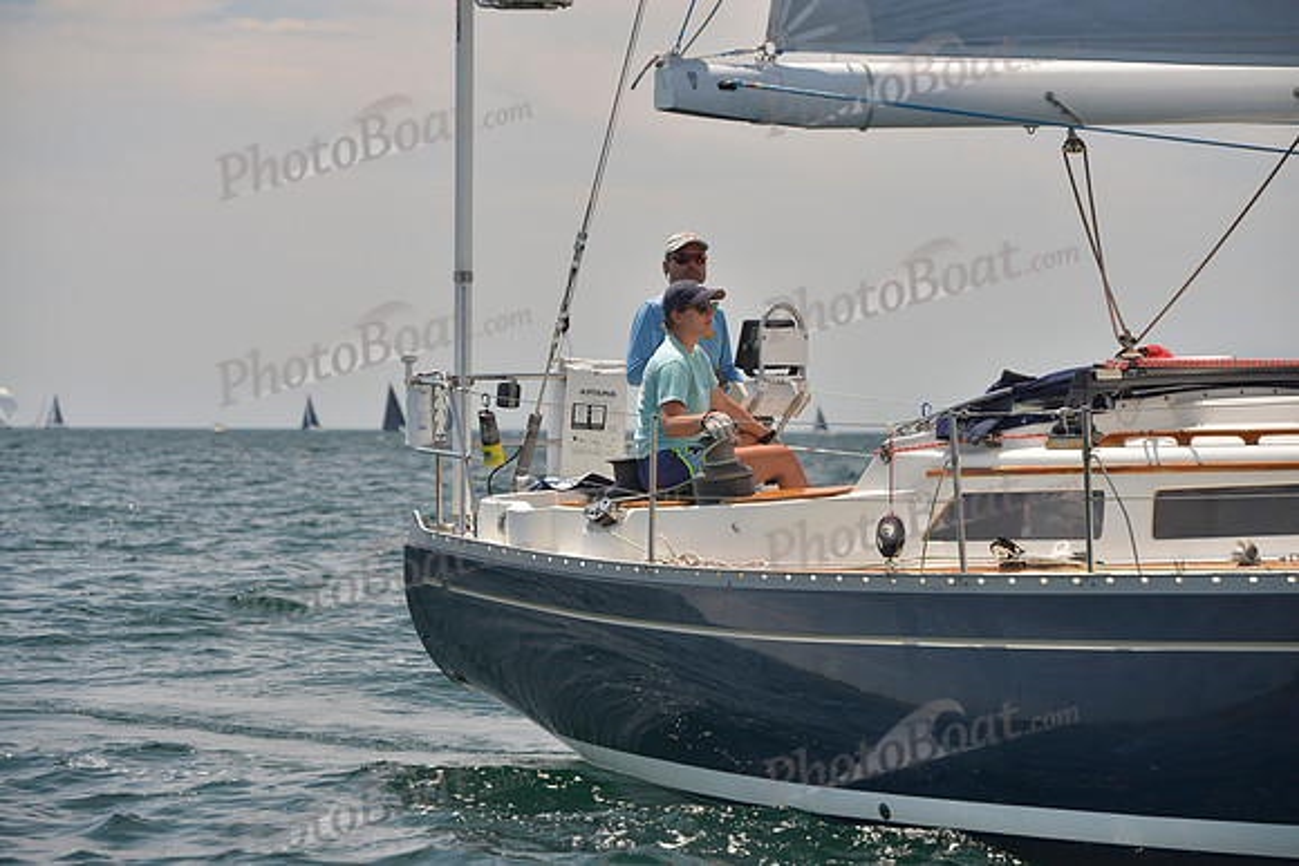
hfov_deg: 14.7
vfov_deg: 9.8
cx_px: 650
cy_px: 433
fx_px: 5053
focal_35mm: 140
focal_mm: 140
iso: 400
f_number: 7.1
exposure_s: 1/800
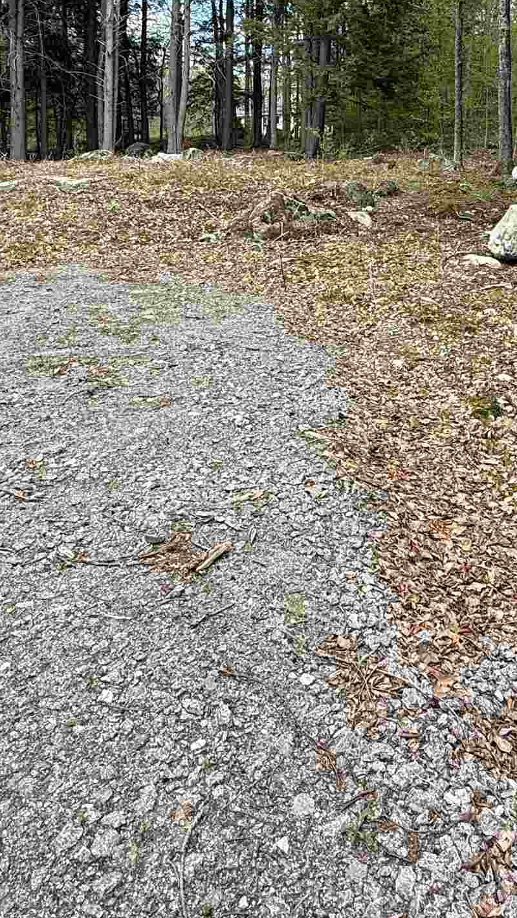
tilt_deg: -5.0
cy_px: 273
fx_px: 804
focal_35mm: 33
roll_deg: -1.4
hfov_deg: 35.4
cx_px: 336
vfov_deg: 57.5
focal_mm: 2.22
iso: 50
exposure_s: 1/376
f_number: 2.2
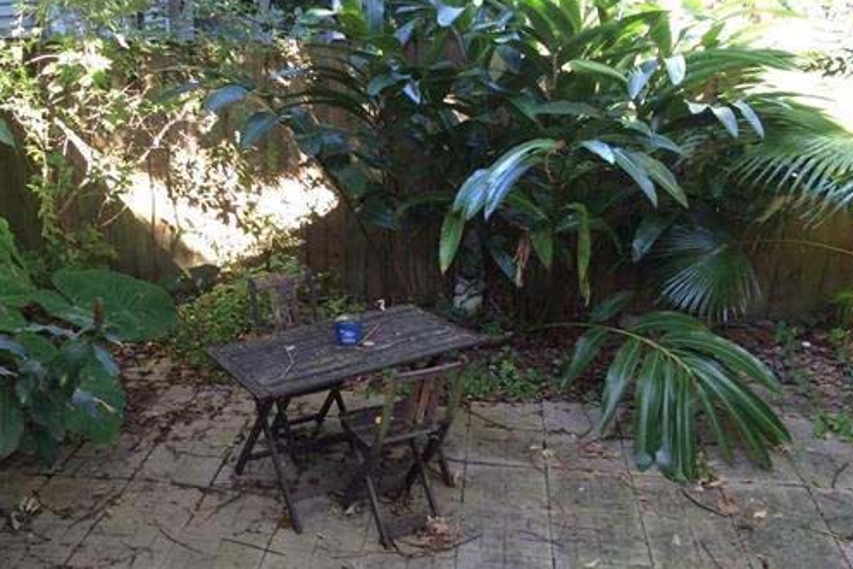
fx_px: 924
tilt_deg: -21.2
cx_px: 355
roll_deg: -1.4
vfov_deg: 34.1
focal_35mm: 39
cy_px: 350
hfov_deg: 49.3
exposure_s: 1/30
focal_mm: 4.15
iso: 50
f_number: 2.2
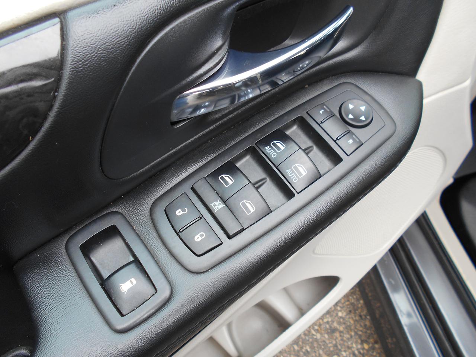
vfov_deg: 53.1
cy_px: 178
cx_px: 238
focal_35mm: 26
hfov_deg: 67.3
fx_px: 358
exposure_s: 1/30
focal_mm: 4.6
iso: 80
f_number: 3.2
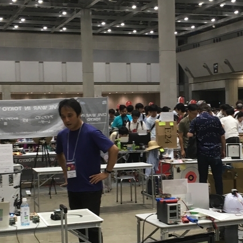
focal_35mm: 73
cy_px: 143
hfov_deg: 23.4
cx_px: 184
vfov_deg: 23.6
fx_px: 580
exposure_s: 1/30
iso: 50
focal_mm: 4.15
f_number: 2.2
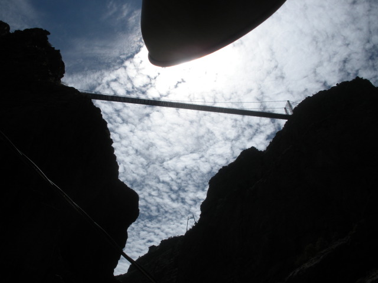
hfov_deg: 51.4
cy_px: 142
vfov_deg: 39.7
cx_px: 189
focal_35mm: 36
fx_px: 393
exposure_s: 1/1500
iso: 64
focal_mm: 6.3
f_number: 5.6
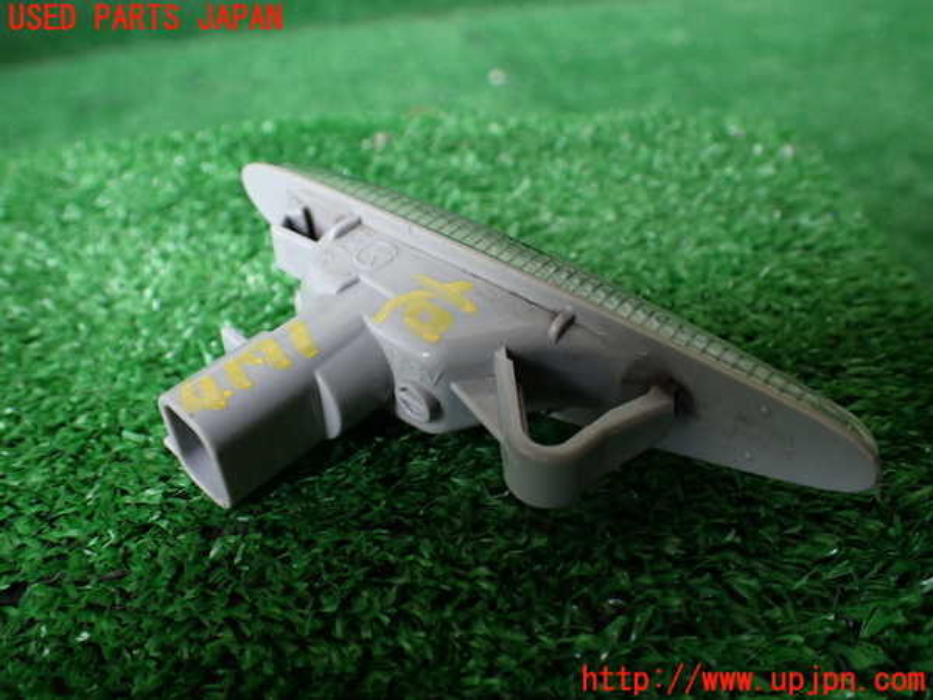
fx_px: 809
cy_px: 350
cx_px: 466
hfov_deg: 60.0
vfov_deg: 46.8
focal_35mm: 30
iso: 320
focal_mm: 5.4
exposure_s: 1/125
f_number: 2.3
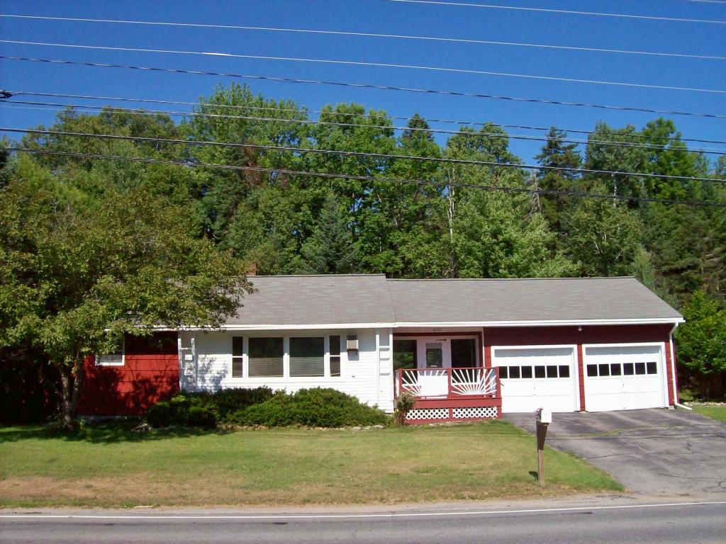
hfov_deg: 51.4
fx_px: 755
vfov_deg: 39.7
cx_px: 363
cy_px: 272
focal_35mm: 36
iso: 80
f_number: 4.8
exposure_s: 1/951
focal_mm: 6
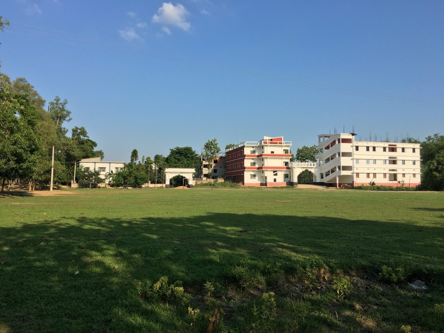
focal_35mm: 29
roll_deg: +0.5
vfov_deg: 48.2
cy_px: 166
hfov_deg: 61.7
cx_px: 222
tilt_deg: +3.5
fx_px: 372
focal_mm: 4.15
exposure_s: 1/1068
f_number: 2.2
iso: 25
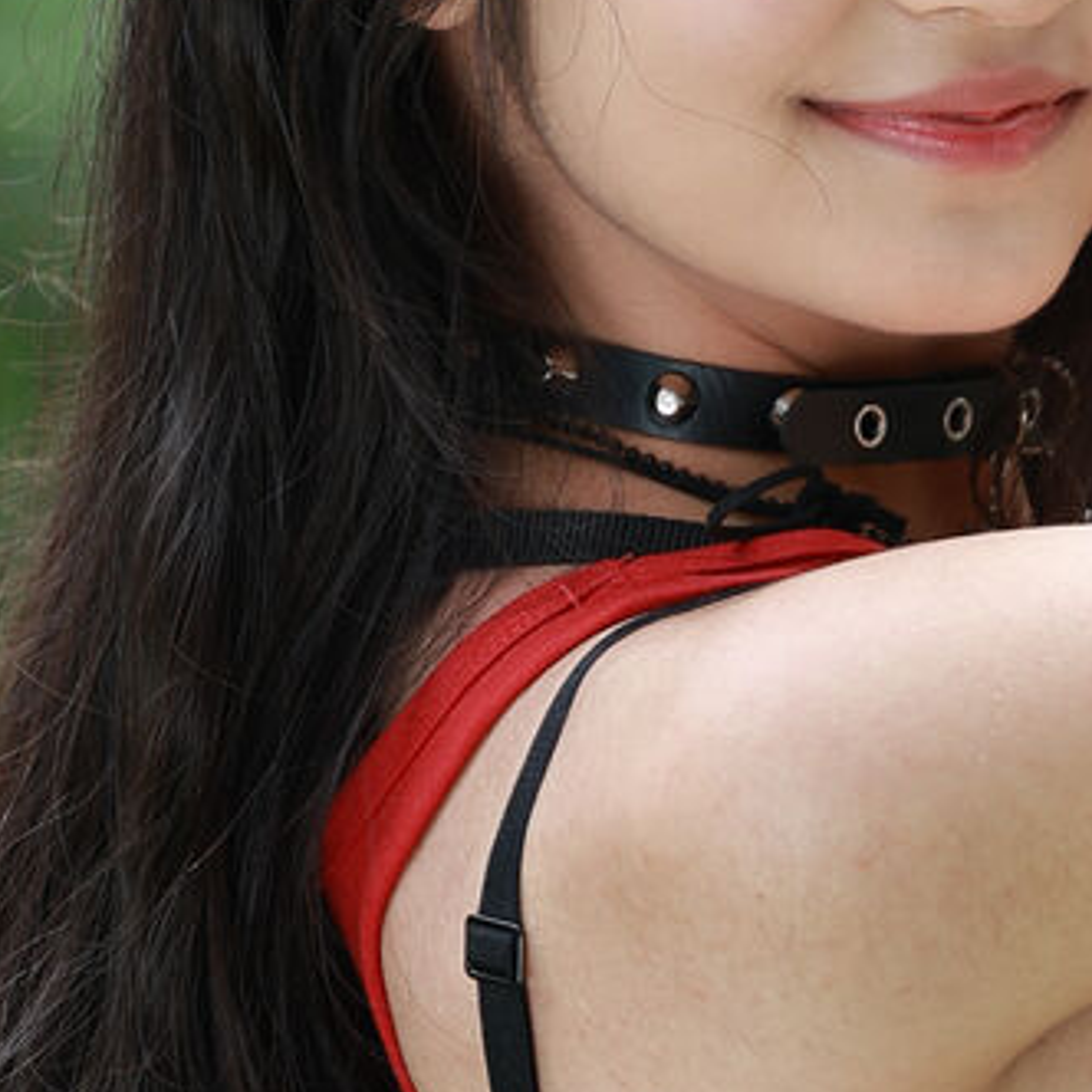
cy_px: 1227
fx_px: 29730
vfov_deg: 2.1
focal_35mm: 833
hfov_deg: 2.1
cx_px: 964
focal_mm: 182
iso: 100
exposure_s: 1/320
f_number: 2.8
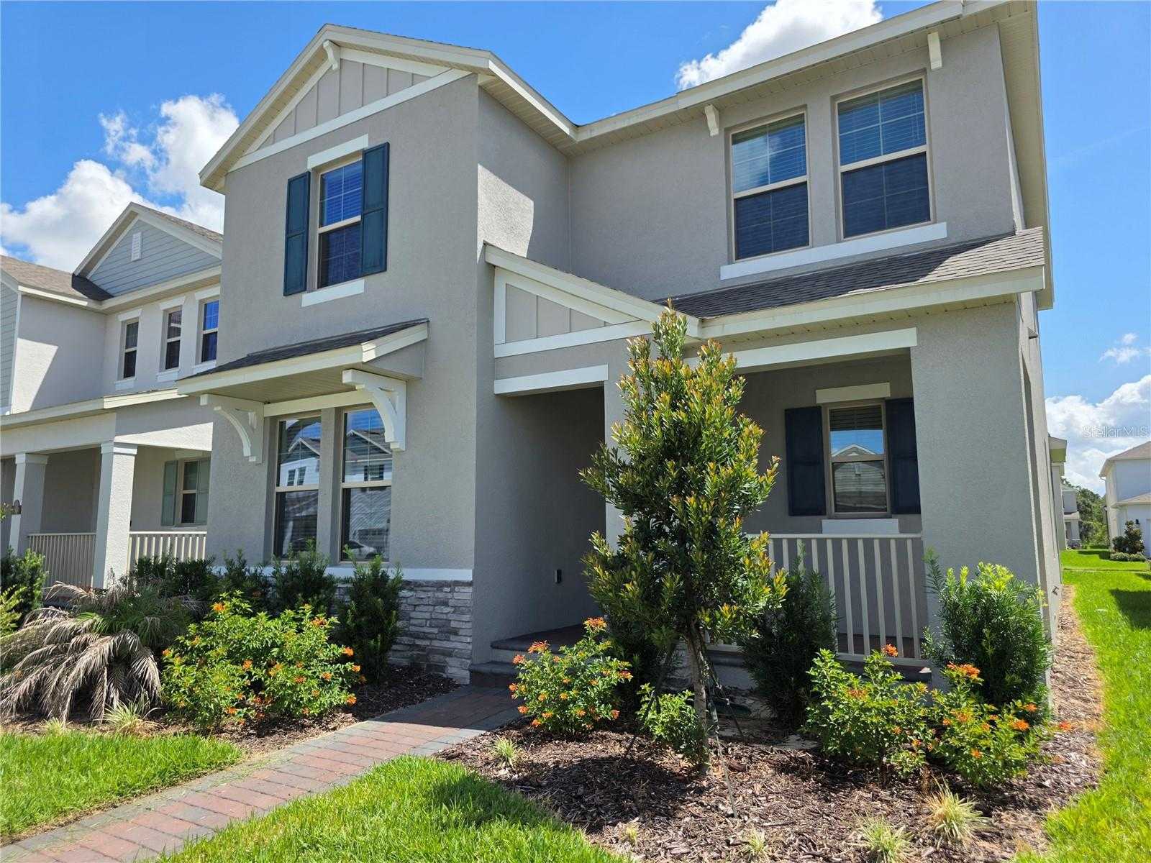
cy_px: 432
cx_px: 576
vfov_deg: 58.9
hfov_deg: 73.9
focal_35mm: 23
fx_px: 765
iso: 80
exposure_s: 1/4539
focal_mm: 6.3
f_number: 1.7
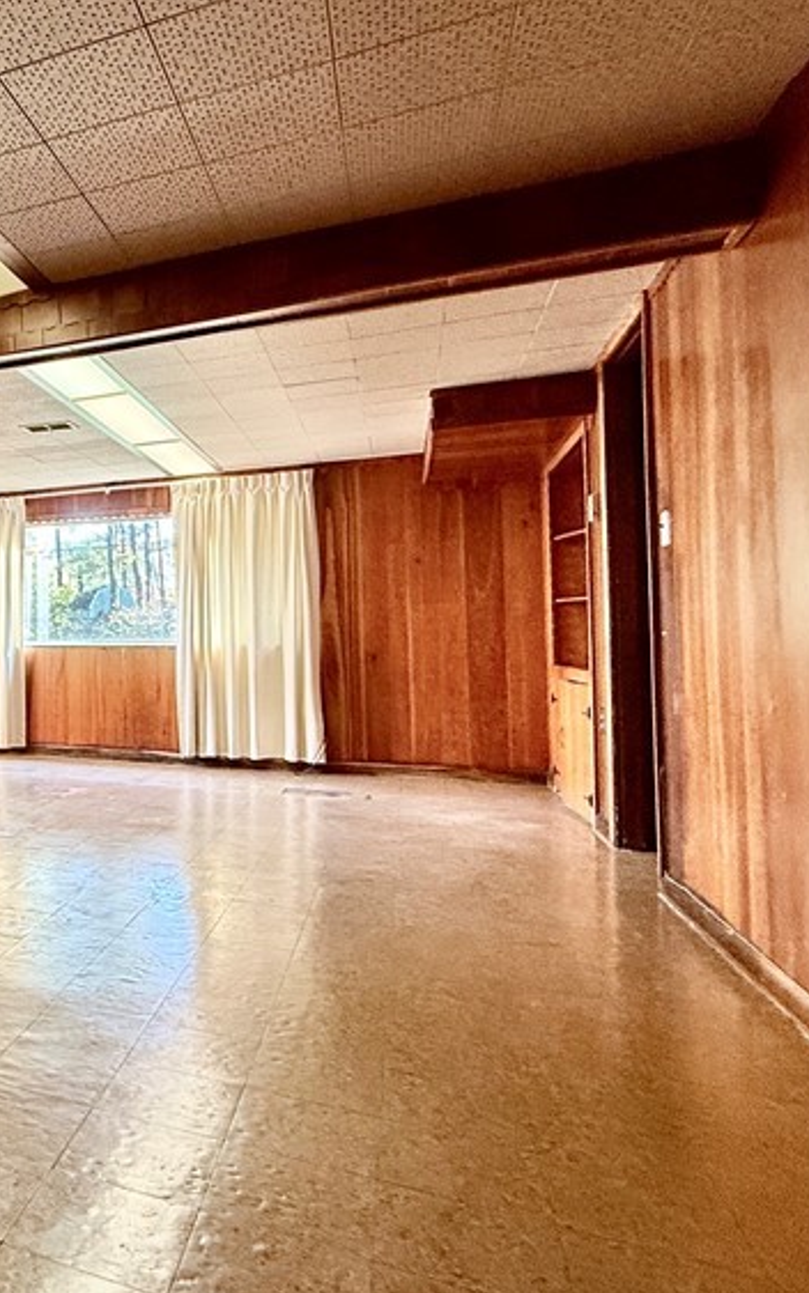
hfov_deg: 36.2
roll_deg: +0.2
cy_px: 620
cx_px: -152
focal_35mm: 27
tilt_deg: +1.3
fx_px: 952
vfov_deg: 68.4
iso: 200
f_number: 2.2
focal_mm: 2.22
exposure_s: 1/60
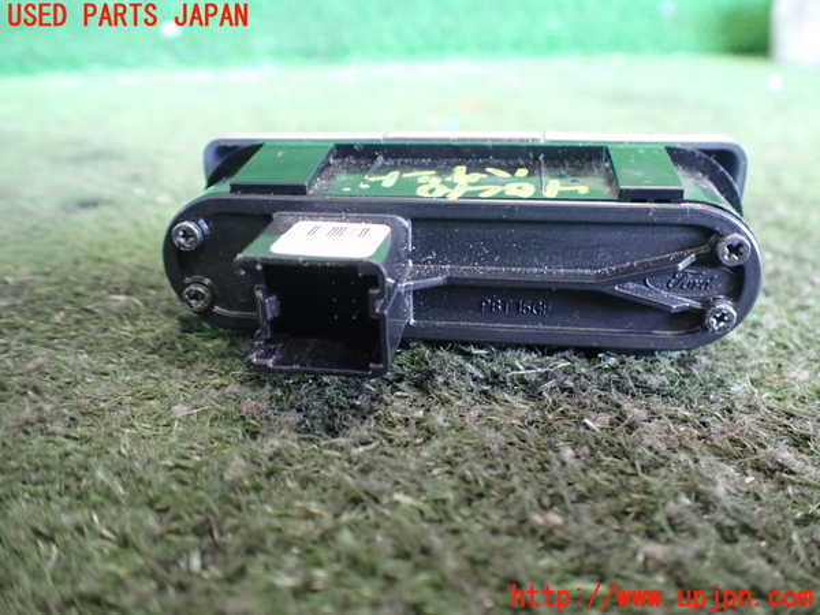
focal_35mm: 30
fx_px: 711
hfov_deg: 60.0
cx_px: 410
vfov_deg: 46.8
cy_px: 308
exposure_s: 1/40
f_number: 2.3
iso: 800
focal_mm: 5.4
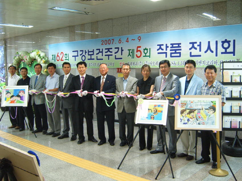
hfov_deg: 50.1
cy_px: 90
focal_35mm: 37
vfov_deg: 38.7
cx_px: 121
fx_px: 259
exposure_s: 1/8
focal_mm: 6.2
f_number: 2.9
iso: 141
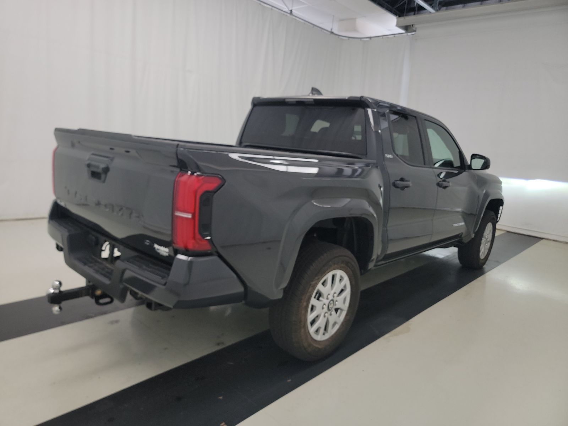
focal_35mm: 24
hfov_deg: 71.6
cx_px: 284
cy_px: 213
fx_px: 394
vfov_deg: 56.8
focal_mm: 6.7
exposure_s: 1/59
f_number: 1.8
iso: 240
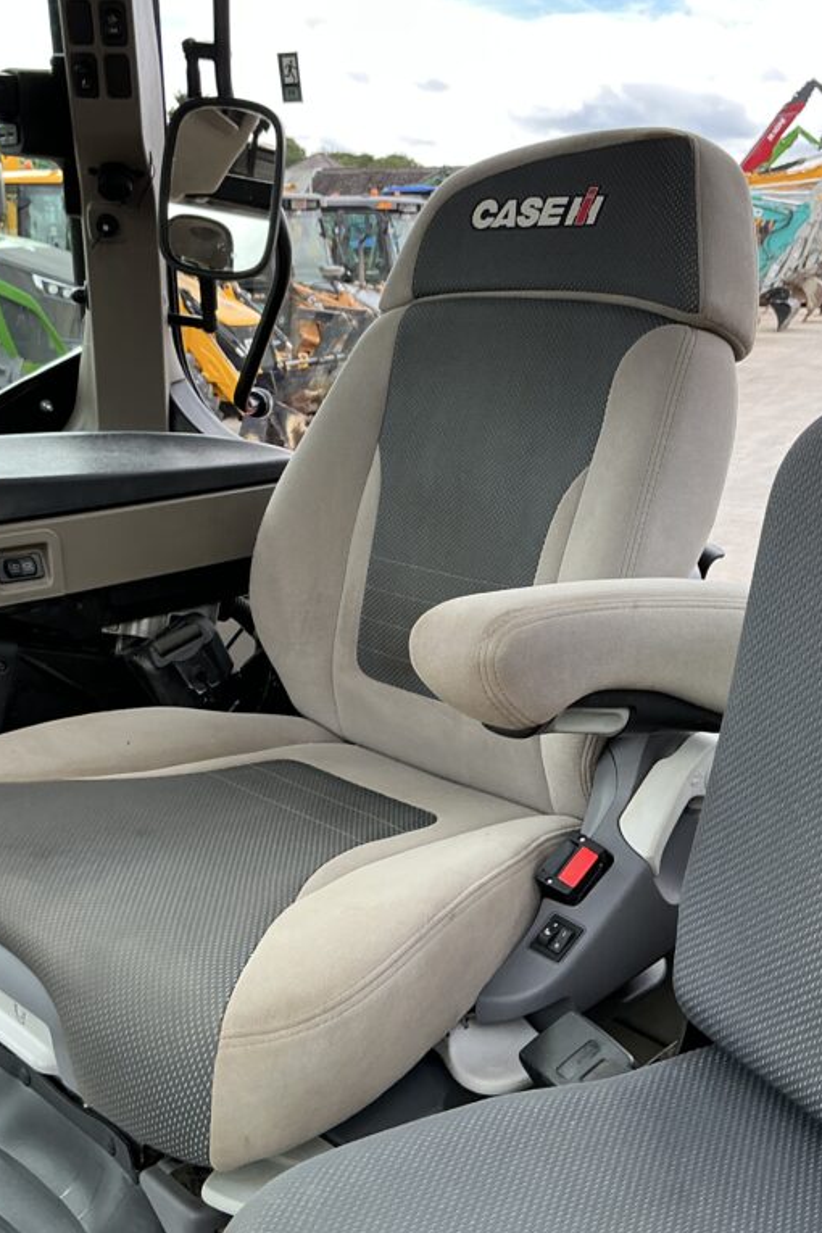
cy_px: 616
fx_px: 1336
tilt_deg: -17.0
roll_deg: -0.2
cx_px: 417
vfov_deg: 49.6
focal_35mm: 39
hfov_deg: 34.2
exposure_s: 1/158
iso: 20
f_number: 1.8
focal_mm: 3
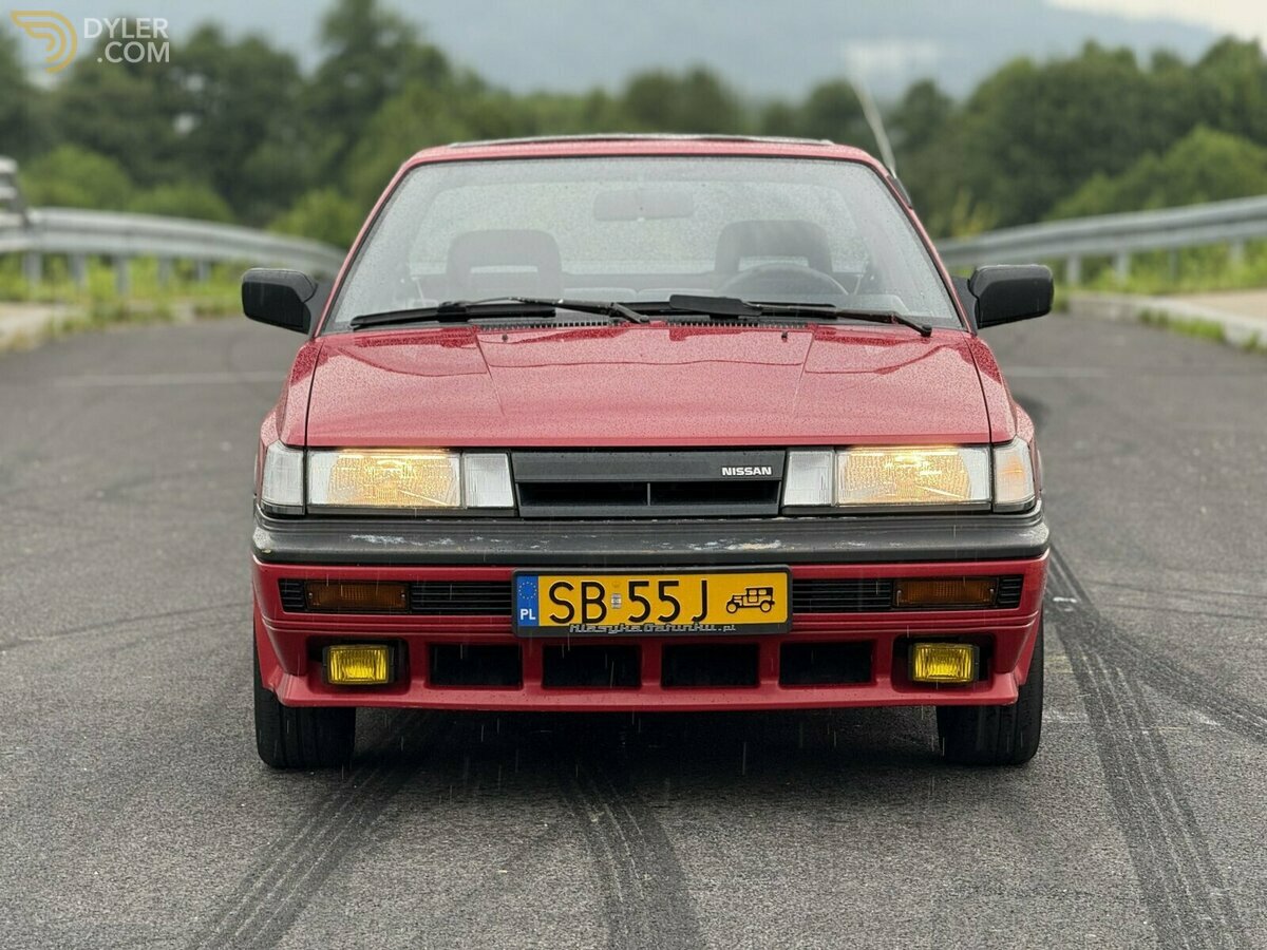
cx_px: 634
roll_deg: +0.7
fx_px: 4392
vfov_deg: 12.3
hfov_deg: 16.4
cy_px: 475
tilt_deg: -4.3
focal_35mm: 120
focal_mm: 15.66
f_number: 2.8
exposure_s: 1/180
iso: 50
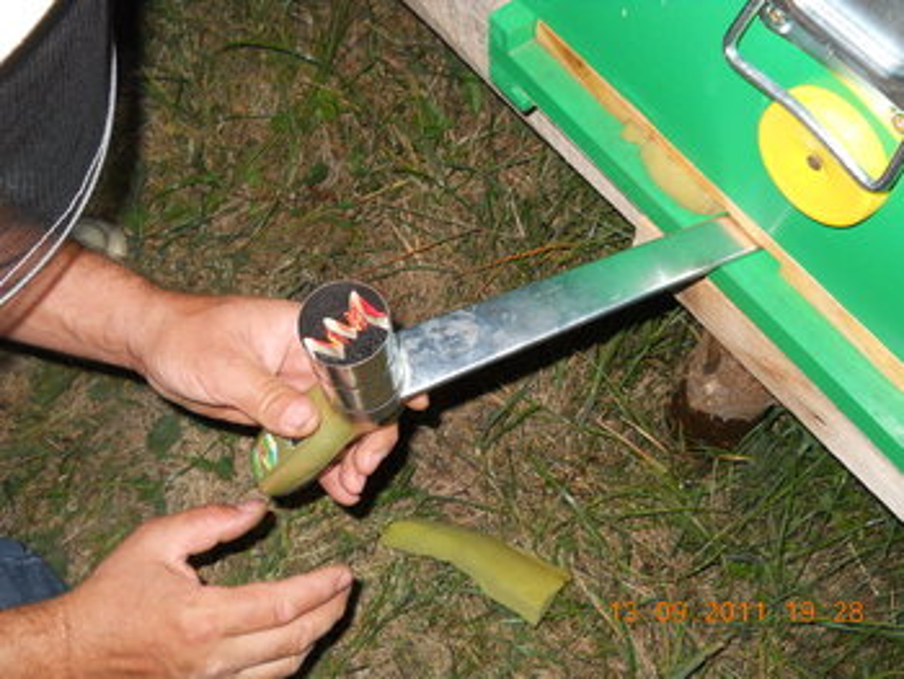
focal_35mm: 41
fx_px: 1071
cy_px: 340
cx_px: 452
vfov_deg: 35.2
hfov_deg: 45.7
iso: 200
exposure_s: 1/30
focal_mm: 6.72
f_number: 3.1
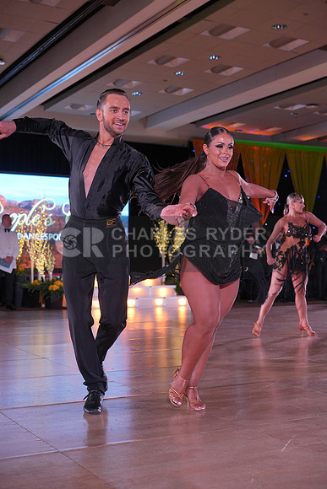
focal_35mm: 50
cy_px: 244
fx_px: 681
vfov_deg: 39.6
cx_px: 164
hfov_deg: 27.0
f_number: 4
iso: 1250
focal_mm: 50
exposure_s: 1/400
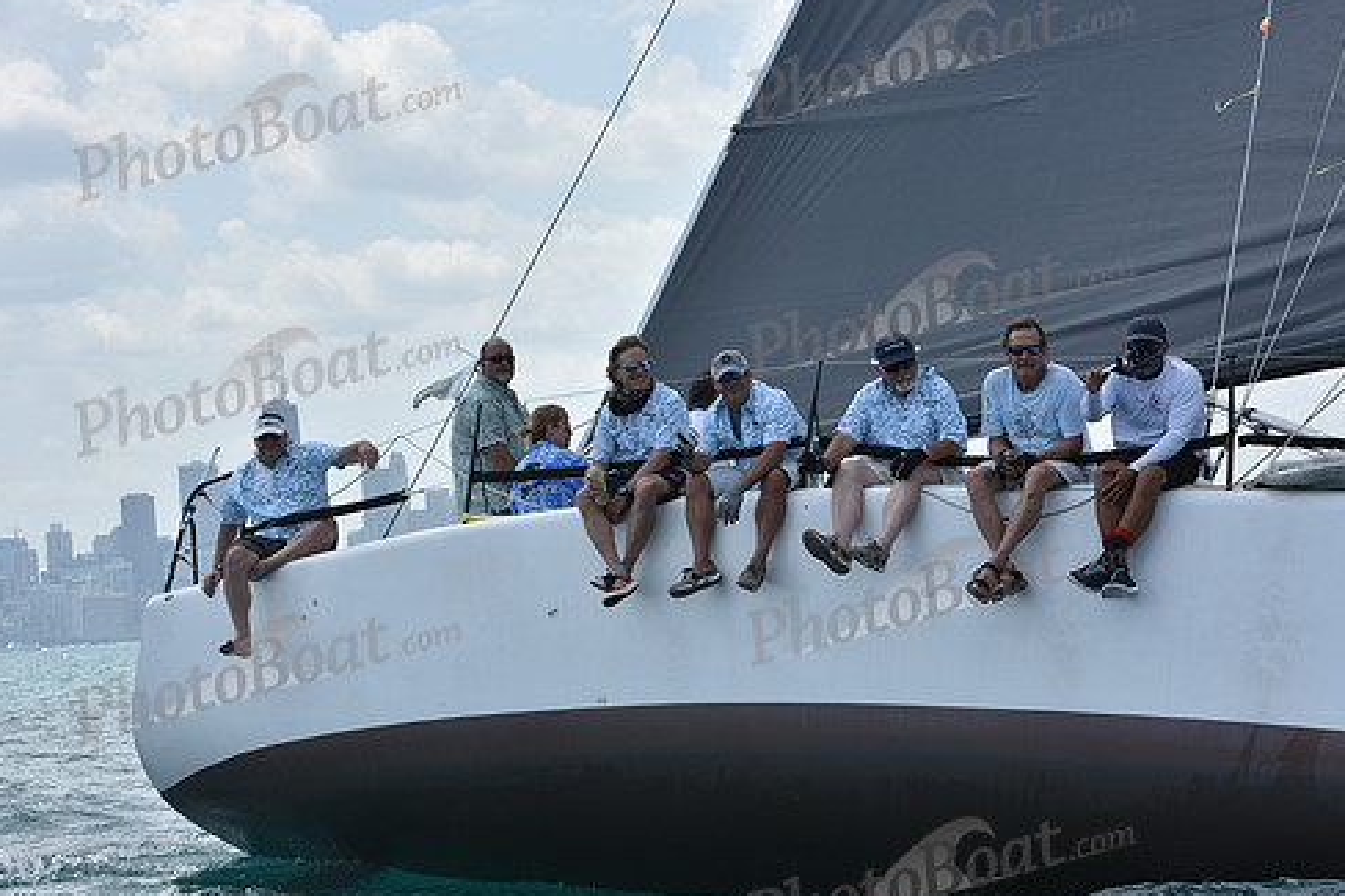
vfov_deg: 12.1
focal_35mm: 113
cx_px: 606
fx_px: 4220
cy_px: 489
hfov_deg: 18.1
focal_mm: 95
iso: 250
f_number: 7.1
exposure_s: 1/1250
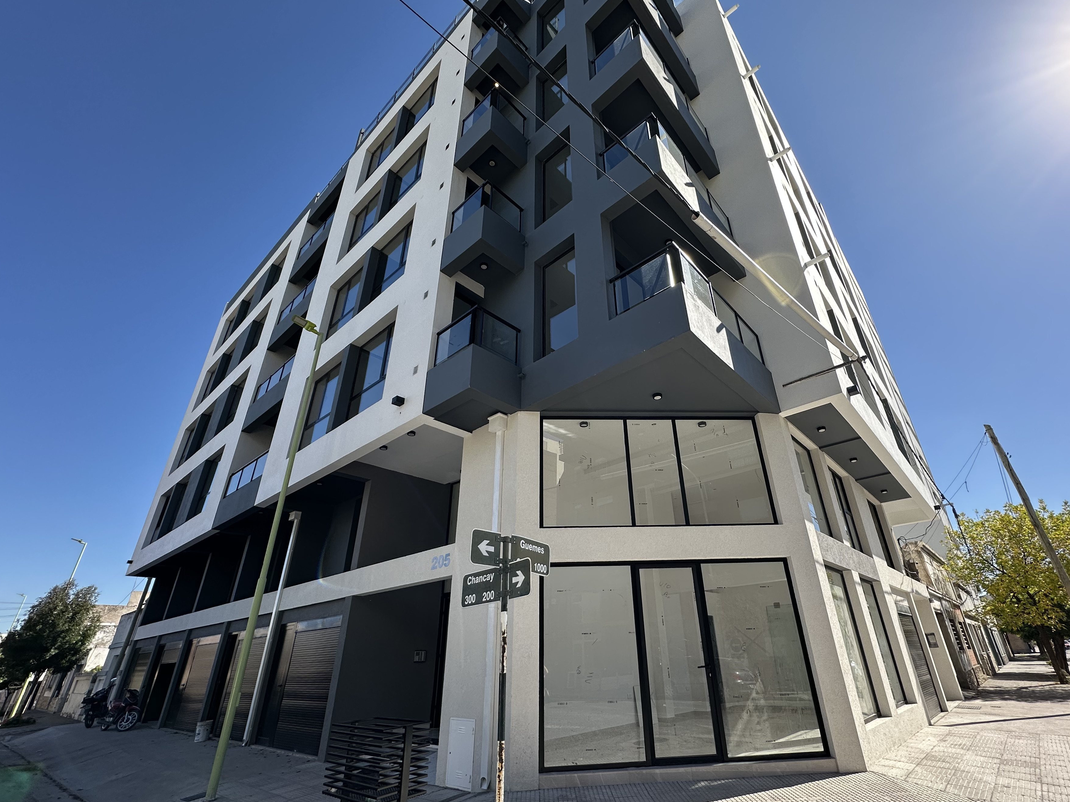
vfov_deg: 78.1
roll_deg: +1.8
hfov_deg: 94.3
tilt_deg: +27.3
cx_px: 578
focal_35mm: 16
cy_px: 409
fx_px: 495
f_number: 2.2
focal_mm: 2.22
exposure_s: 1/868
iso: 50
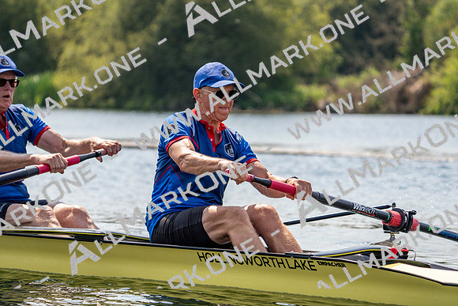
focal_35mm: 200
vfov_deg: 6.9
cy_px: 153
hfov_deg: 10.3
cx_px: 229
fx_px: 2545
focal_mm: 200
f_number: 5.6
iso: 200
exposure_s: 1/1600
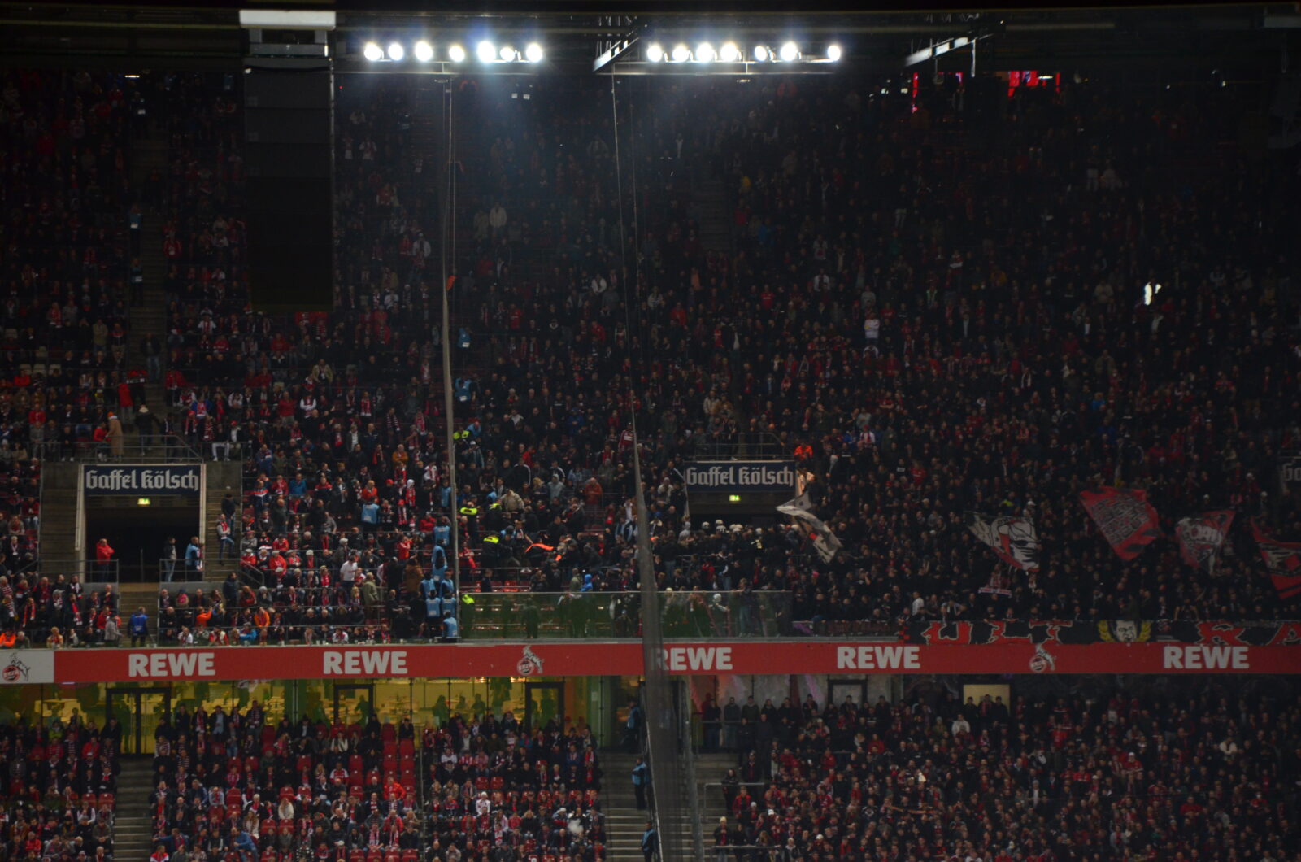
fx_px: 5681
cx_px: 650
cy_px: 431
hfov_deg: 13.1
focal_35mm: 158
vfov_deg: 8.7
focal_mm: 105
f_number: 5.6
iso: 1250
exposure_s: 1/125
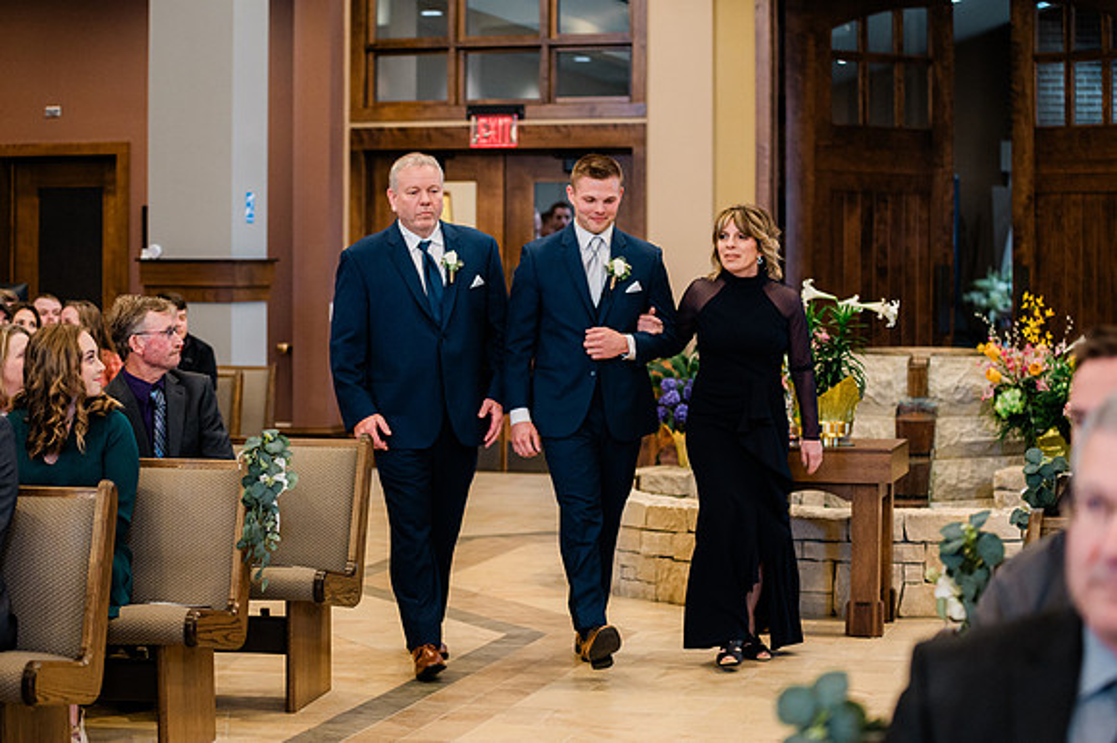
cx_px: 522
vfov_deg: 17.8
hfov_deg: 26.5
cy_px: 362
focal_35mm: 77
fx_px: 2373
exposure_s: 1/250
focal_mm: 70
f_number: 2.8
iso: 1600
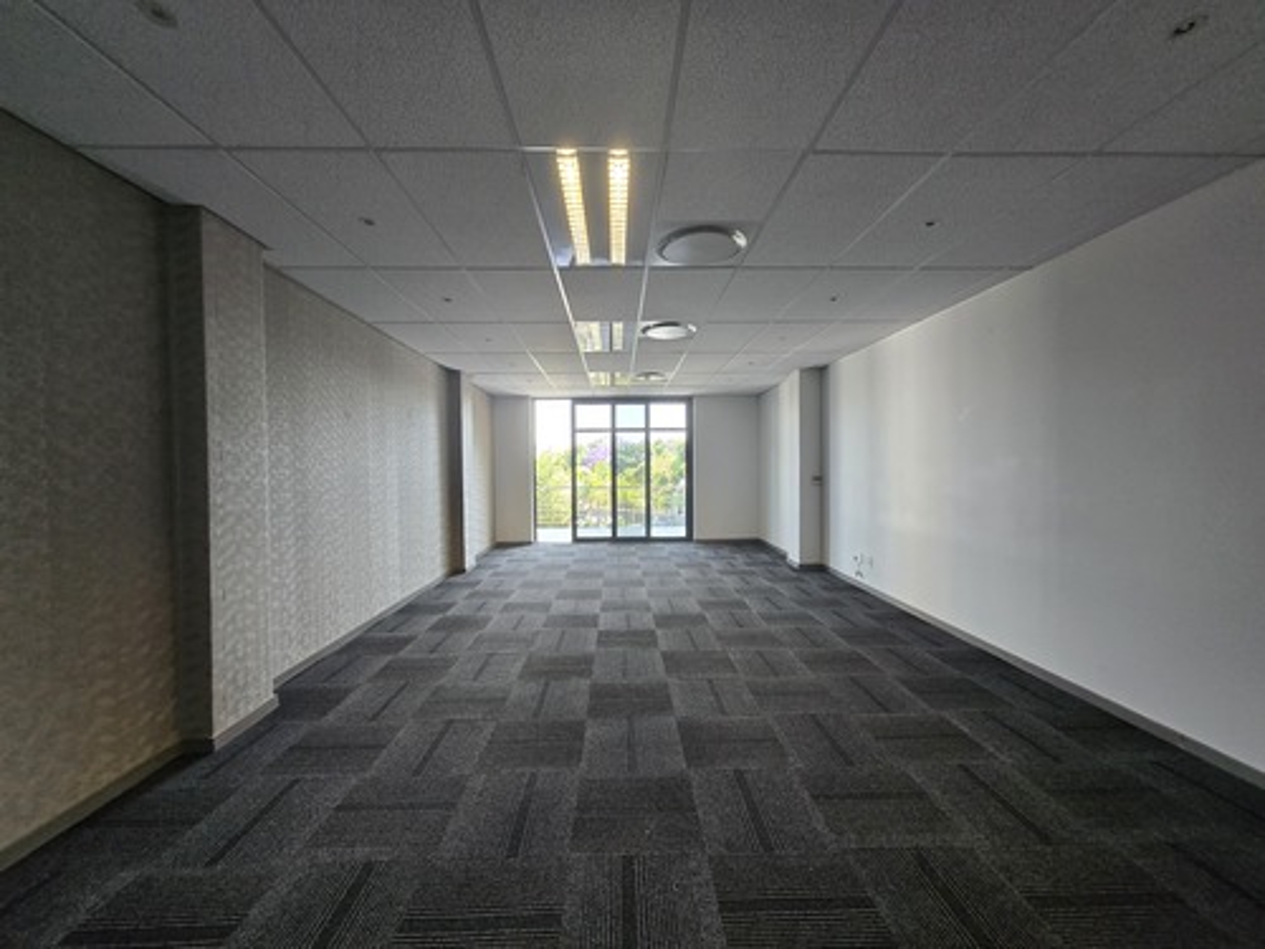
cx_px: 632
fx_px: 475
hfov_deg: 106.2
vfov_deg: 89.9
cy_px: 474
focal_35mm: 13
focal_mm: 1.7
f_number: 2.2
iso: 160
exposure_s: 1/50
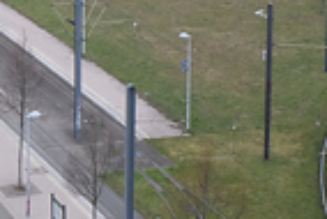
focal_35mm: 165
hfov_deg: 12.2
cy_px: 10
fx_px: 1500
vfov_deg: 8.3
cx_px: -69
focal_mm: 31.5
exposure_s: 1/400
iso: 3200
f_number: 11
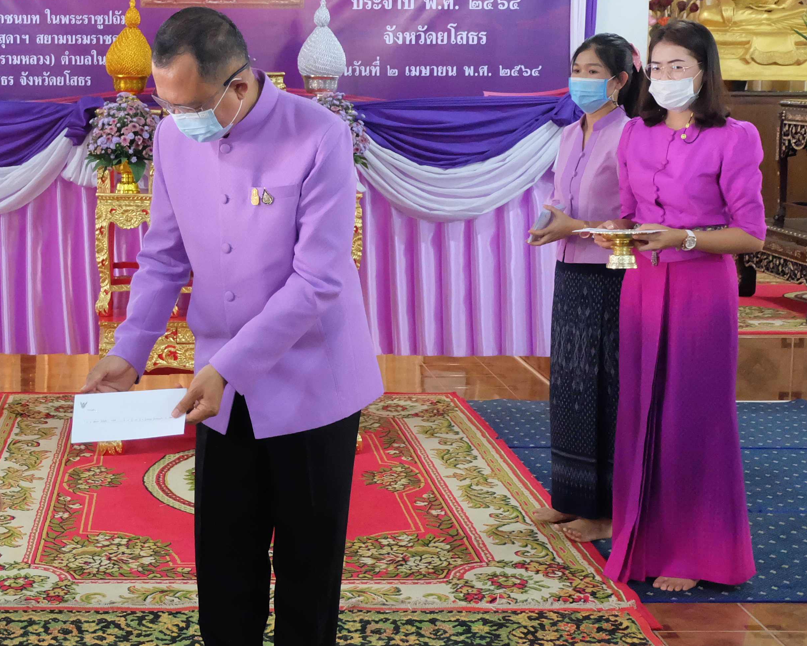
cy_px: 257
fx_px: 1576
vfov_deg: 23.1
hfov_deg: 28.1
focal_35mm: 66
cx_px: 163
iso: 6400
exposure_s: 1/90
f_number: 4.2
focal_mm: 23.2
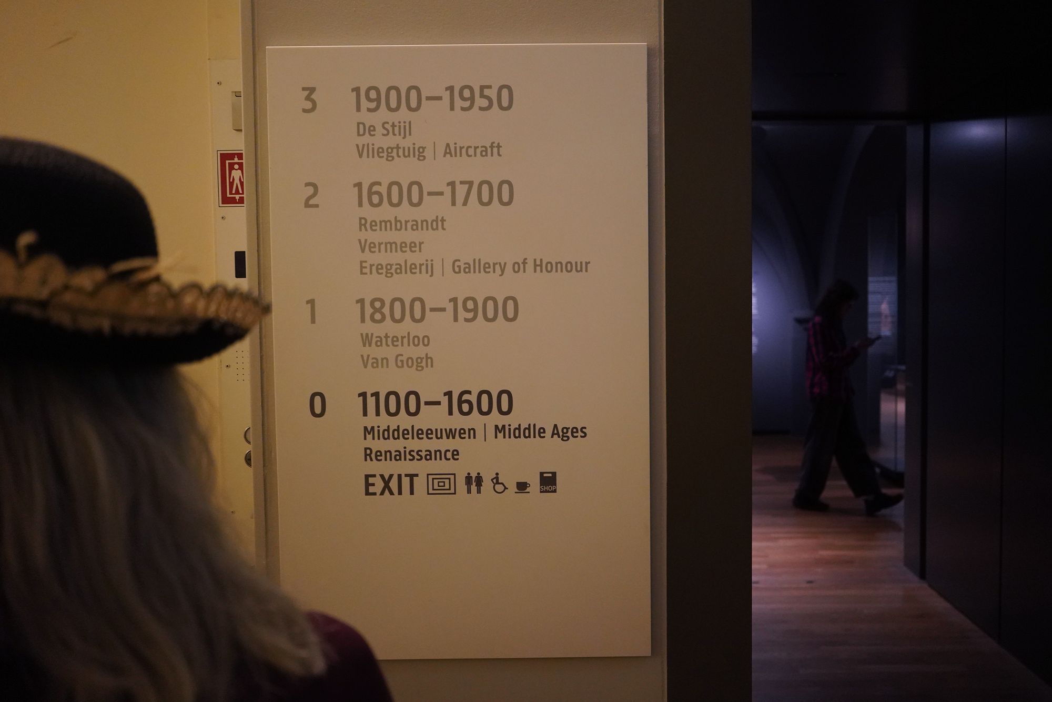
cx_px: 526
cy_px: 351
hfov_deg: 73.7
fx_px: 701
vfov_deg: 53.1
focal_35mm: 24
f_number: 2.8
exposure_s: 1/80
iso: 3200
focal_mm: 24
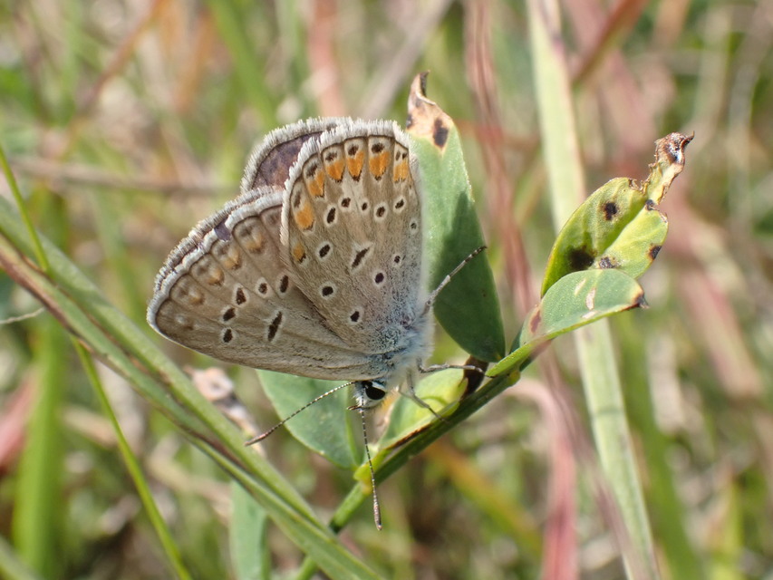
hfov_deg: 19.6
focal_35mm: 100
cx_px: 386
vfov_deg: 14.8
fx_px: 2233
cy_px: 290
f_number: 6.3
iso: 250
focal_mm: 18
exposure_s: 1/400
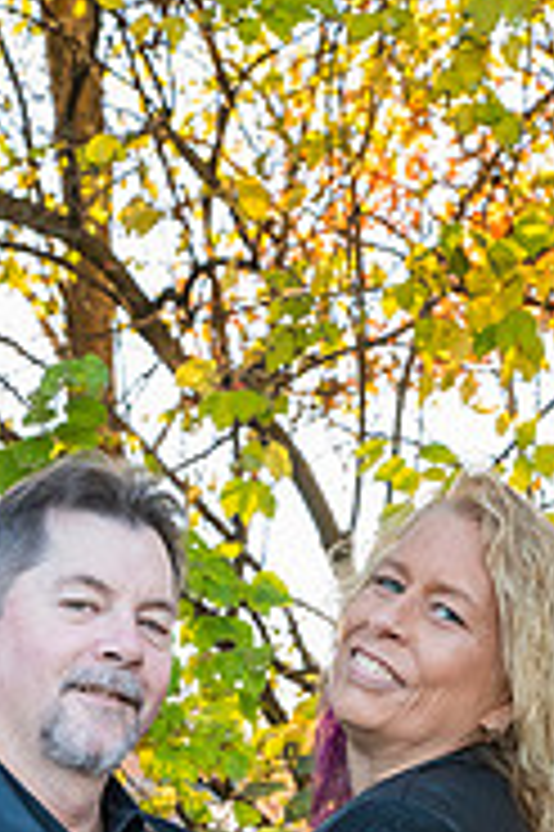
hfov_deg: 12.2
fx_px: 2590
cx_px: 230
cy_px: 944
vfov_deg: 17.6
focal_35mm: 112
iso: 2000
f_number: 6.3
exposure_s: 1/200
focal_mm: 46
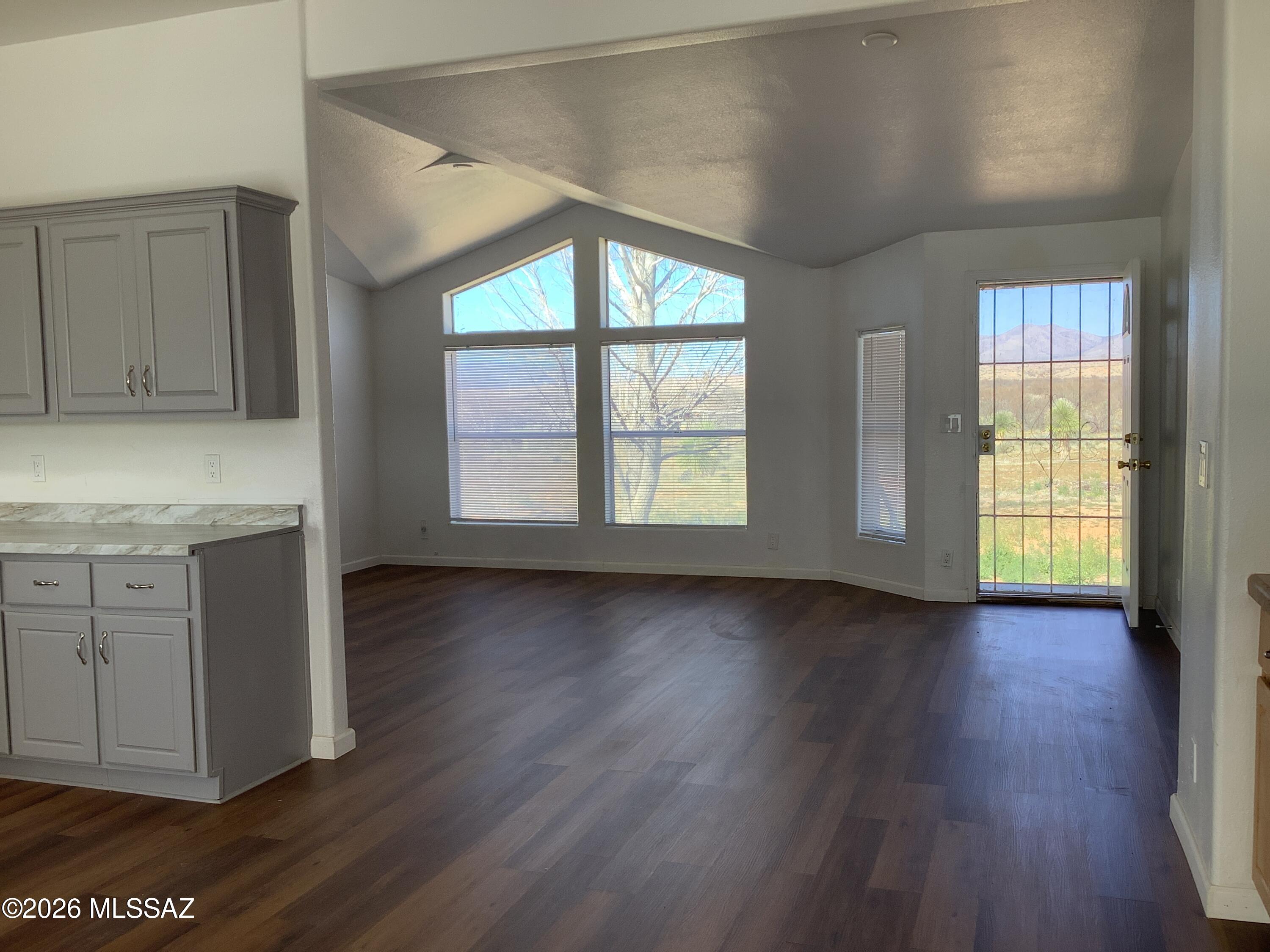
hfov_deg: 58.4
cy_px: 476
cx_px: 635
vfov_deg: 45.4
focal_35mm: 31
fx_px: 1137
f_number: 2.4
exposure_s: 1/120
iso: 32
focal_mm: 3.3
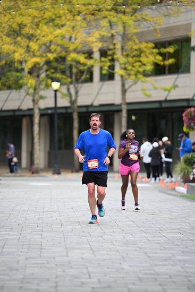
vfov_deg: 10.3
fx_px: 1624
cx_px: 98
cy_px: 146
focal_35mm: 200
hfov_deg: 6.9
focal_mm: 200
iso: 640
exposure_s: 1/2000
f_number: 2.8
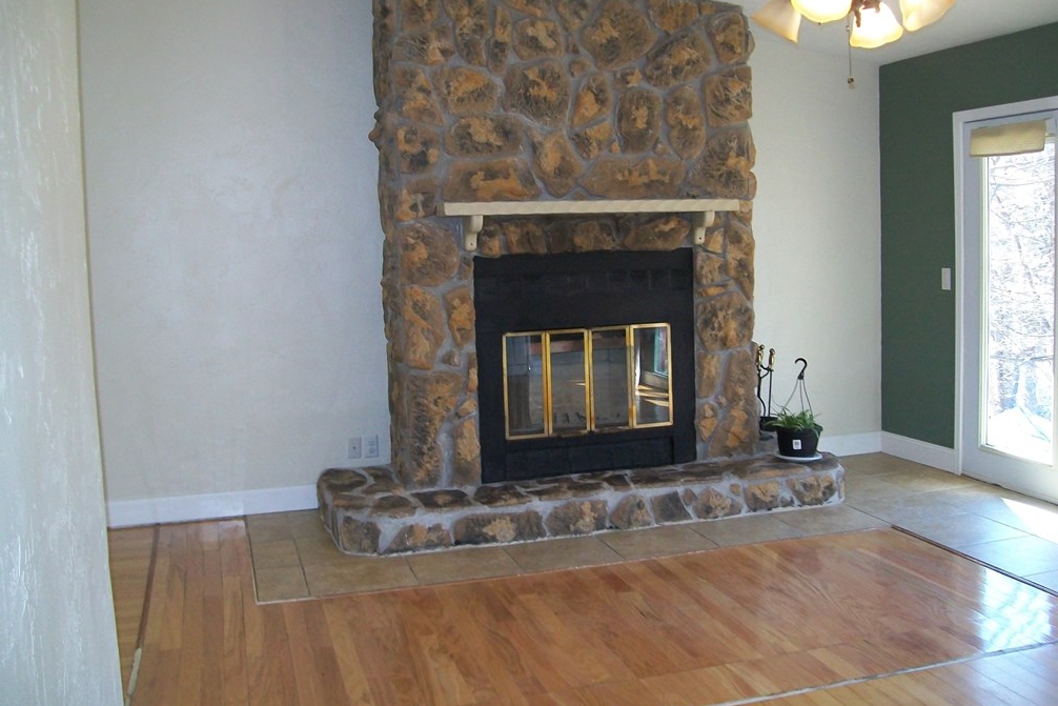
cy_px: 312
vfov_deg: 36.8
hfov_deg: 53.1
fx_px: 1058
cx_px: 536
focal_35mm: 36
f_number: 2.7
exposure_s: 1/60
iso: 160
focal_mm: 6.1
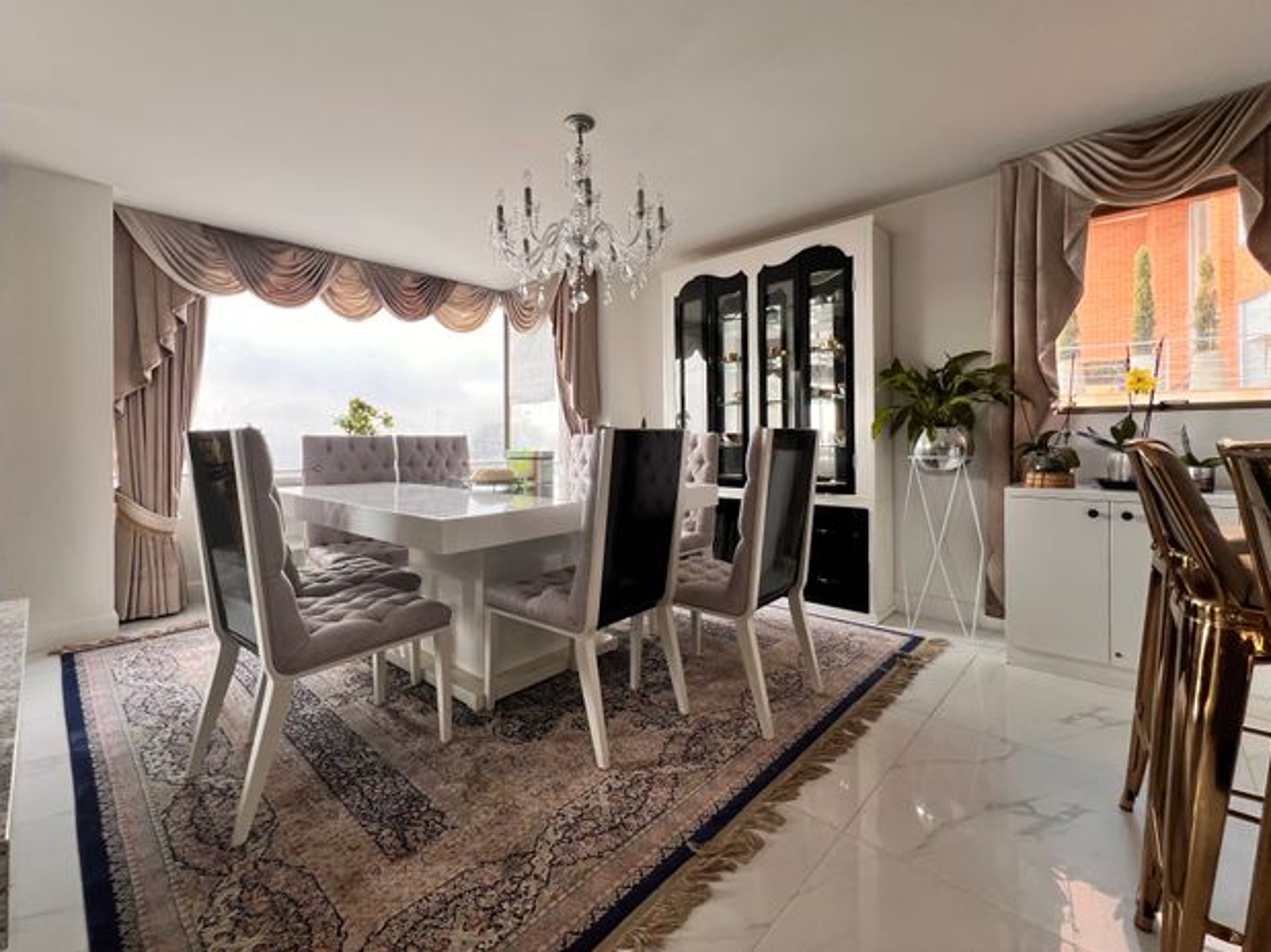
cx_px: 633
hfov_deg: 102.1
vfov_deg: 85.5
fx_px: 514
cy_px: 443
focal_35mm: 14
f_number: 1.8
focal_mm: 1.57
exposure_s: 1/99
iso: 40
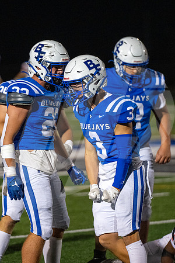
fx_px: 2240
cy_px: 133
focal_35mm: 307
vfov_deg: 6.7
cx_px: 45
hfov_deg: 4.5
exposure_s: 1/1600
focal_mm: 200
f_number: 2.8
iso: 4000
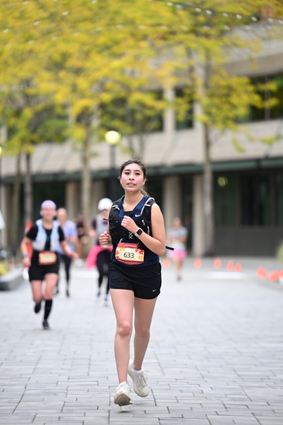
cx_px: 142
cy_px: 212
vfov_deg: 10.8
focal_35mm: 190
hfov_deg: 7.2
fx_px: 2239
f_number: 2.8
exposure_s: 1/1600
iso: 640
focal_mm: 190
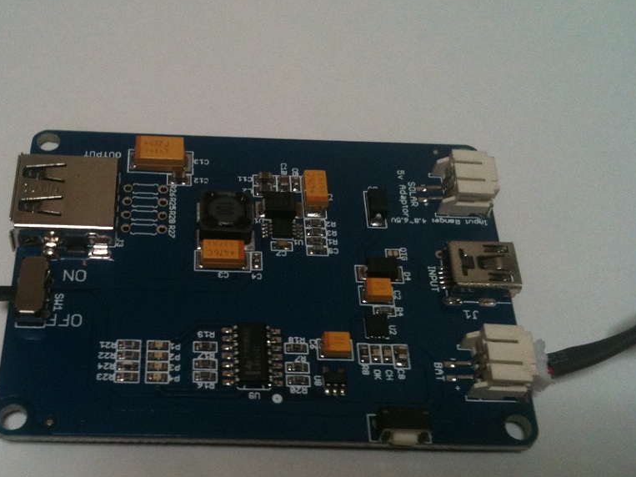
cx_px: 221
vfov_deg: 30.8
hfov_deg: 40.0
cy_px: 264
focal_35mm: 47
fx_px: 863
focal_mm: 3.85
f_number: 2.8
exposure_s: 1/17
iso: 160
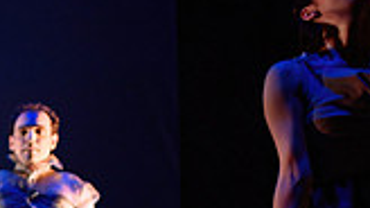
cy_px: 413
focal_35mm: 101
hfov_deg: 18.1
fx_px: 990
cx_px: -230
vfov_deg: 10.9
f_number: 1.4
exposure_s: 1/400
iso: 1000
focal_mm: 24
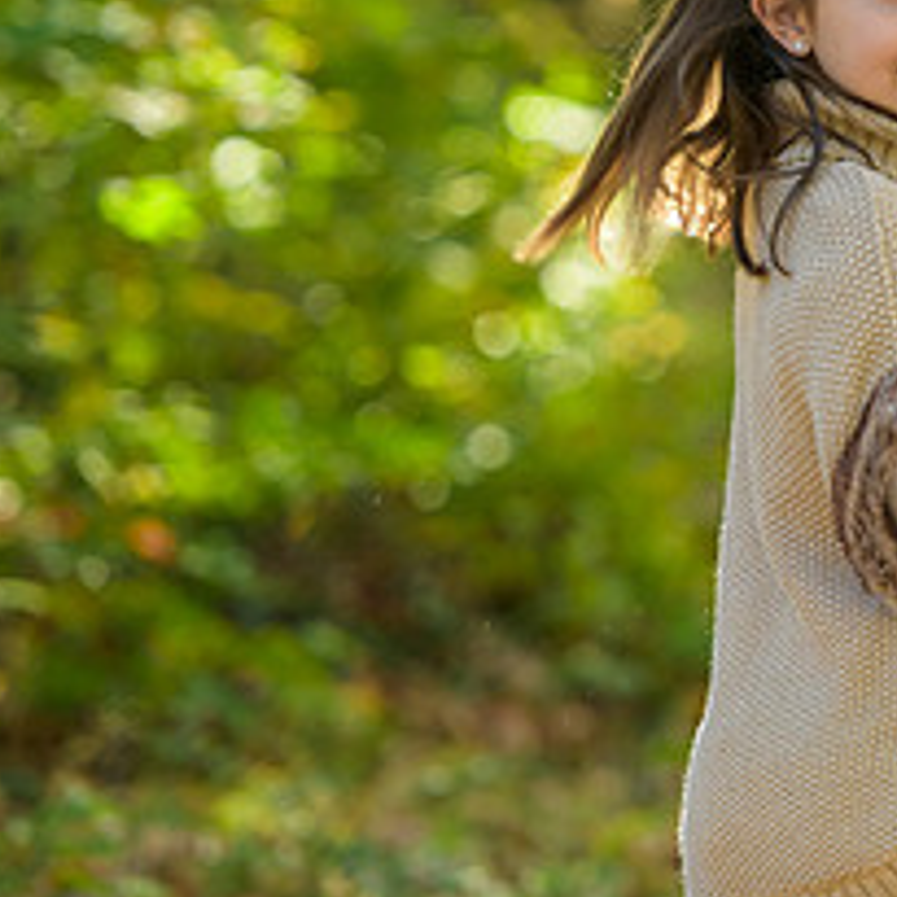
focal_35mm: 397
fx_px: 11639
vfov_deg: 4.4
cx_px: 954
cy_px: 68
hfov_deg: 4.4
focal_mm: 165
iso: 200
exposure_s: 1/200
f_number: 3.2
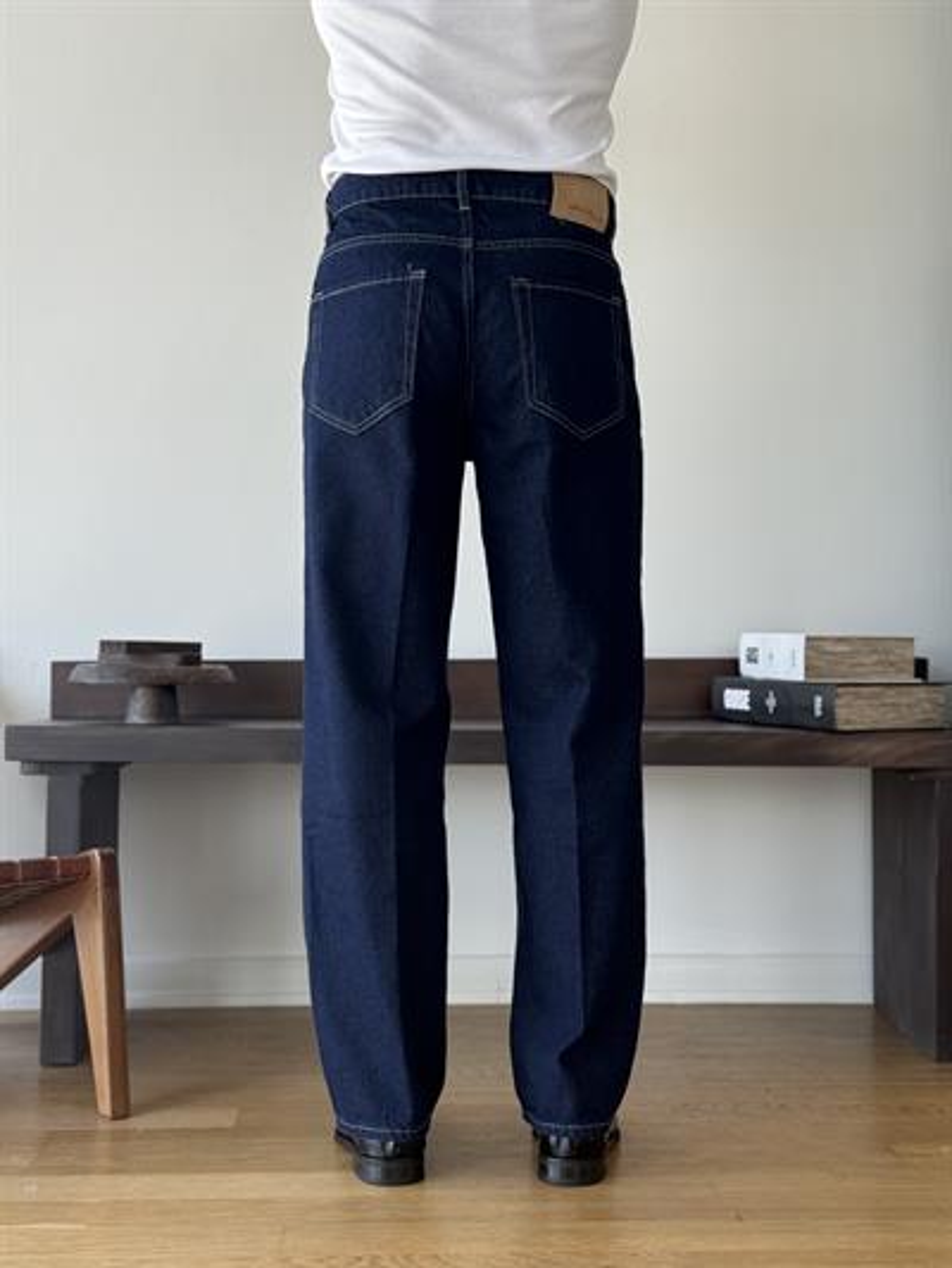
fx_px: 1759
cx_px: 476
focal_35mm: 48
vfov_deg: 39.6
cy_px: 634
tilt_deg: +0.1
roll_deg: -0.4
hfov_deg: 30.3
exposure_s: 1/219
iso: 80
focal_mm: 6.76
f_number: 1.78
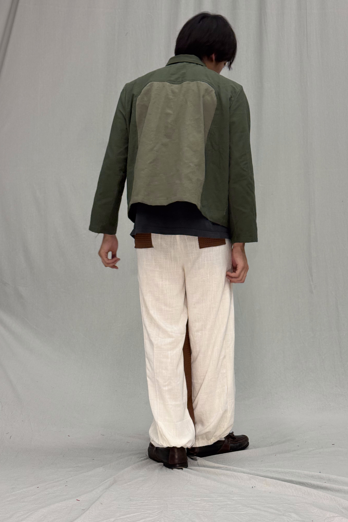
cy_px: 261
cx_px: 193
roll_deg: +0.1
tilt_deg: +0.9
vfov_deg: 39.6
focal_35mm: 50
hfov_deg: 27.0
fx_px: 725
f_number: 1.78
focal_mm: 6.76
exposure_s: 1/105
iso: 80
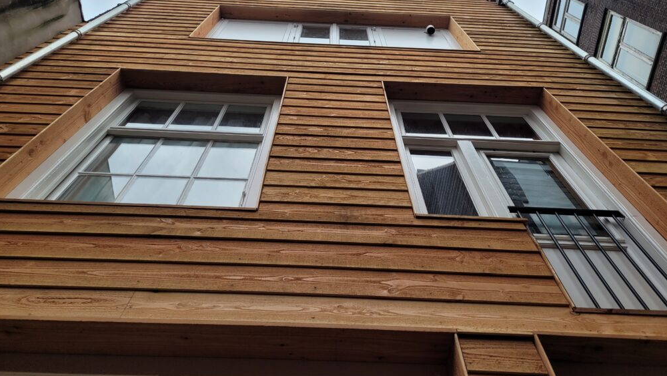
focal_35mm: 29
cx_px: 329
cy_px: 136
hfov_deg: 66.1
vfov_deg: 39.9
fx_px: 513
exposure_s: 1/170
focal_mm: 5.4
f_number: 1.8
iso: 40
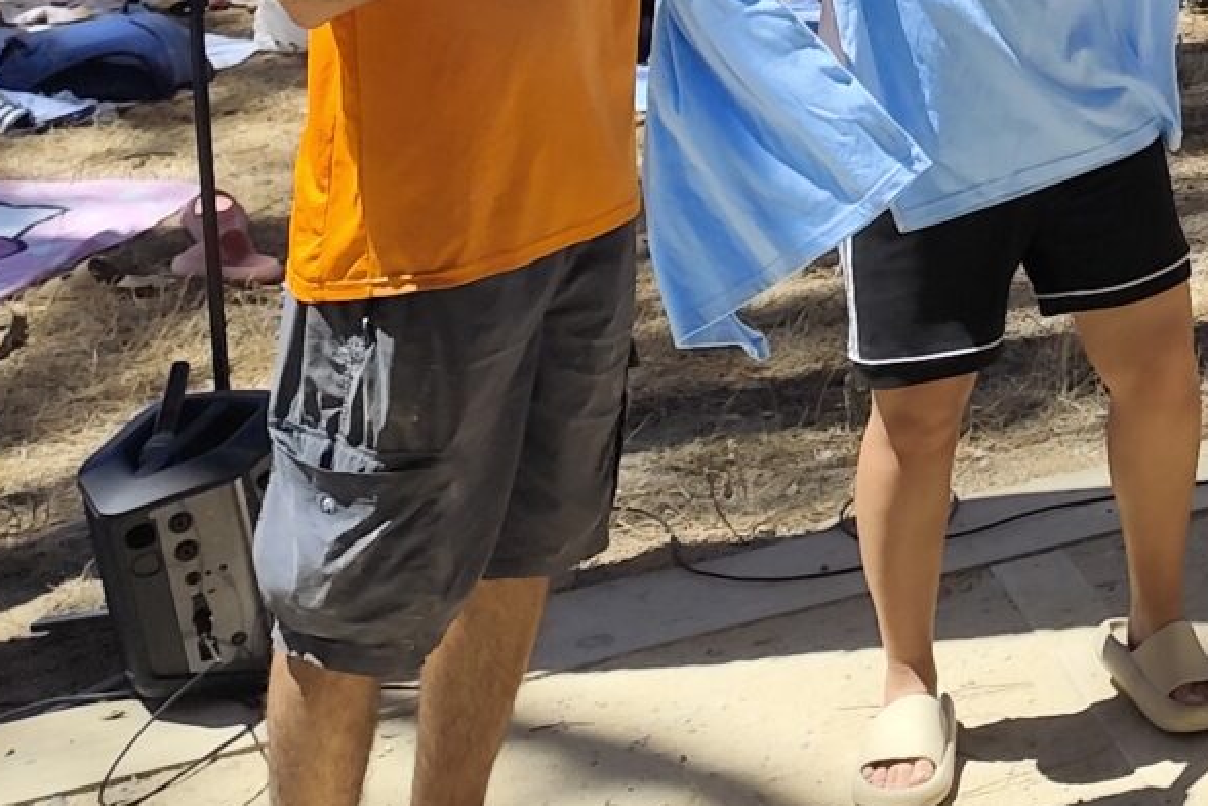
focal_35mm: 104
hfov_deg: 17.0
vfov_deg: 11.5
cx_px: 2006
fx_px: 3490
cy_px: -923
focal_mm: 6.19
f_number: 1.65
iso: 50
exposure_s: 1/886
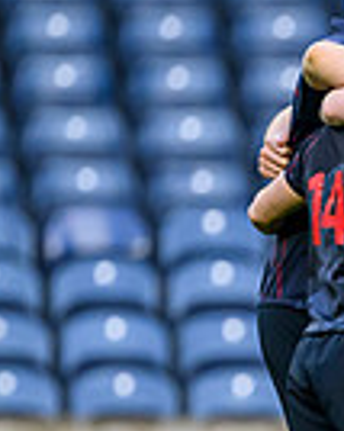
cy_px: 386
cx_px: 905
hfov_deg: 0.8
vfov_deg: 1.0
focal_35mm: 1888
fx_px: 24055
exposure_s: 1/1250
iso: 4000
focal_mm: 400
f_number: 4
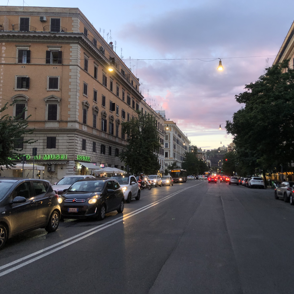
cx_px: 193
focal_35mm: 34
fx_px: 327
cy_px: 144
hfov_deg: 47.8
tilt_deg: +4.9
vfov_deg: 48.4
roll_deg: +1.2
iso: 32
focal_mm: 4
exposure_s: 1/65
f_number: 1.8
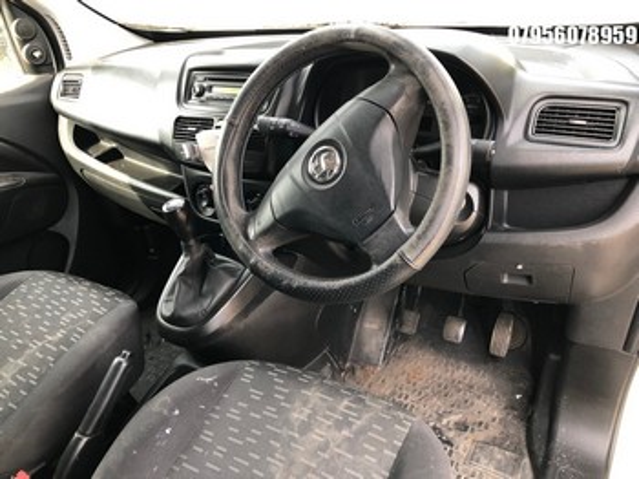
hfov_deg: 63.5
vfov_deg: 49.7
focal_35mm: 28
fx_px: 517
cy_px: 240
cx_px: 320
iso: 25
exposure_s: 1/40
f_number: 1.8
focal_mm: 4
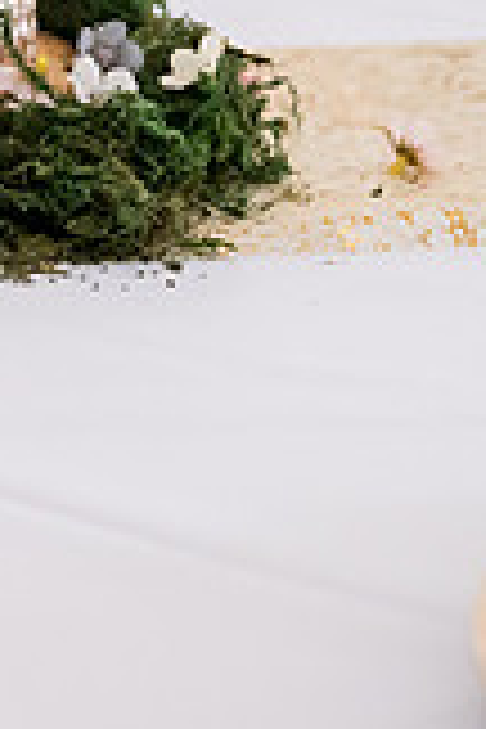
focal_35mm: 165
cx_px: -320
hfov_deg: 8.1
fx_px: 3341
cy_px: -47
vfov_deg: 12.3
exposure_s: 1/320
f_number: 4
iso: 5000
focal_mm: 46
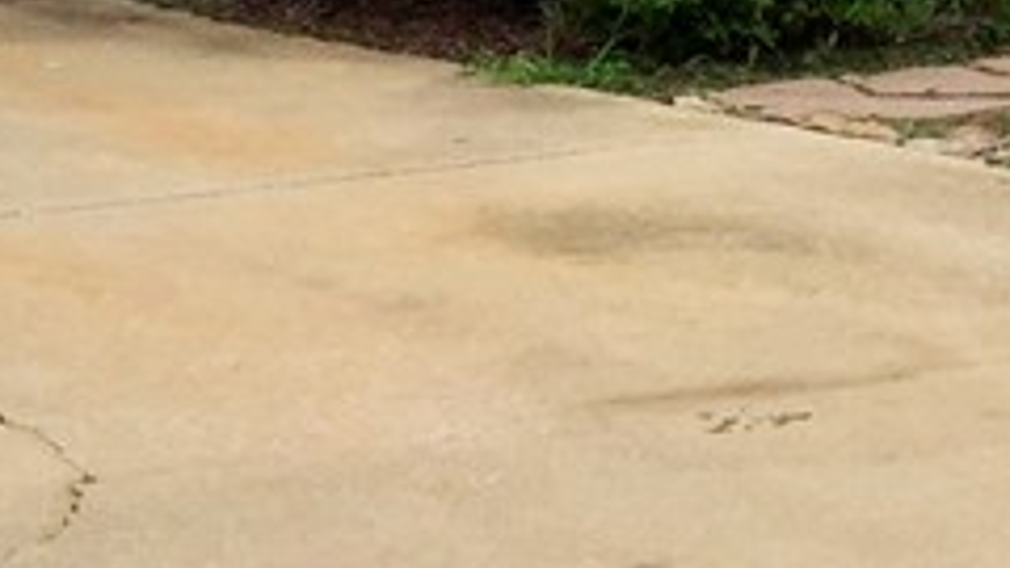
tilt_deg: +3.4
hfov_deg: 15.2
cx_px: 1317
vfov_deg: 8.6
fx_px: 3615
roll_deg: -0.7
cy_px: -509
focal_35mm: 135
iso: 32
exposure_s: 1/3049
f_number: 2.2
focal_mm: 4.15
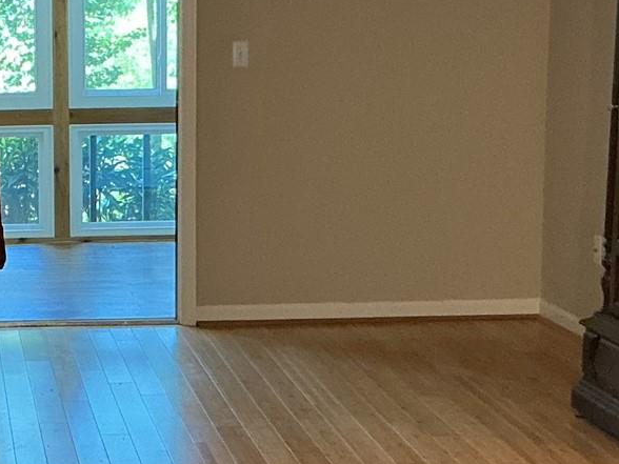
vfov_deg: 14.6
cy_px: 239
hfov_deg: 18.8
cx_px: -20
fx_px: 1806
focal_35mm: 101
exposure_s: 1/60
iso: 200
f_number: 1.8
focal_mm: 3
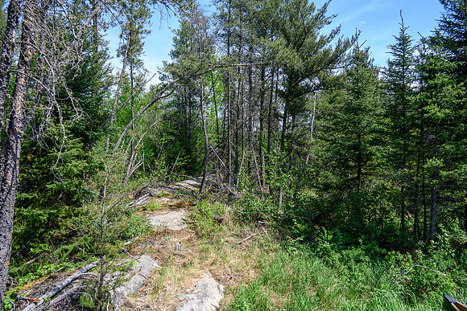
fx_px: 311
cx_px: 234
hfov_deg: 73.7
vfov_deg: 53.2
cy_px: 156
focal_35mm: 24
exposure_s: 1/50
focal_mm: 24
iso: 100
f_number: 8
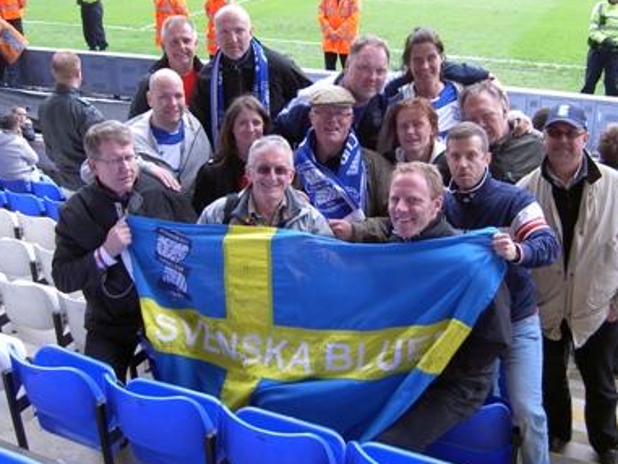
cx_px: 329
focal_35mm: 40
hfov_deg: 46.8
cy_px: 198
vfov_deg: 35.9
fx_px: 714
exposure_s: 1/60
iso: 50
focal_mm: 5.6
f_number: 2.8
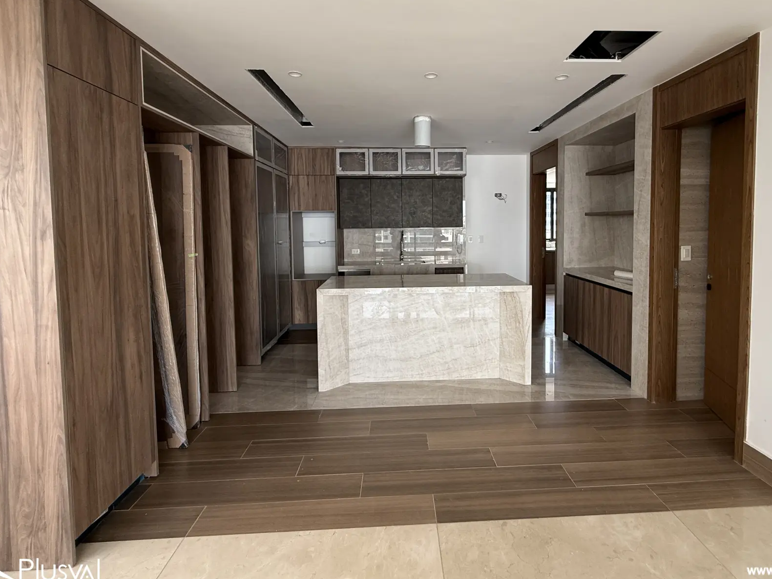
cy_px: 240
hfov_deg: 90.8
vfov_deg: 74.1
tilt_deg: -2.1
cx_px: 418
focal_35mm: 17
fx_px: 379
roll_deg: +1.1
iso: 100
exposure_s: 1/99
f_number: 2.2
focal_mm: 2.22
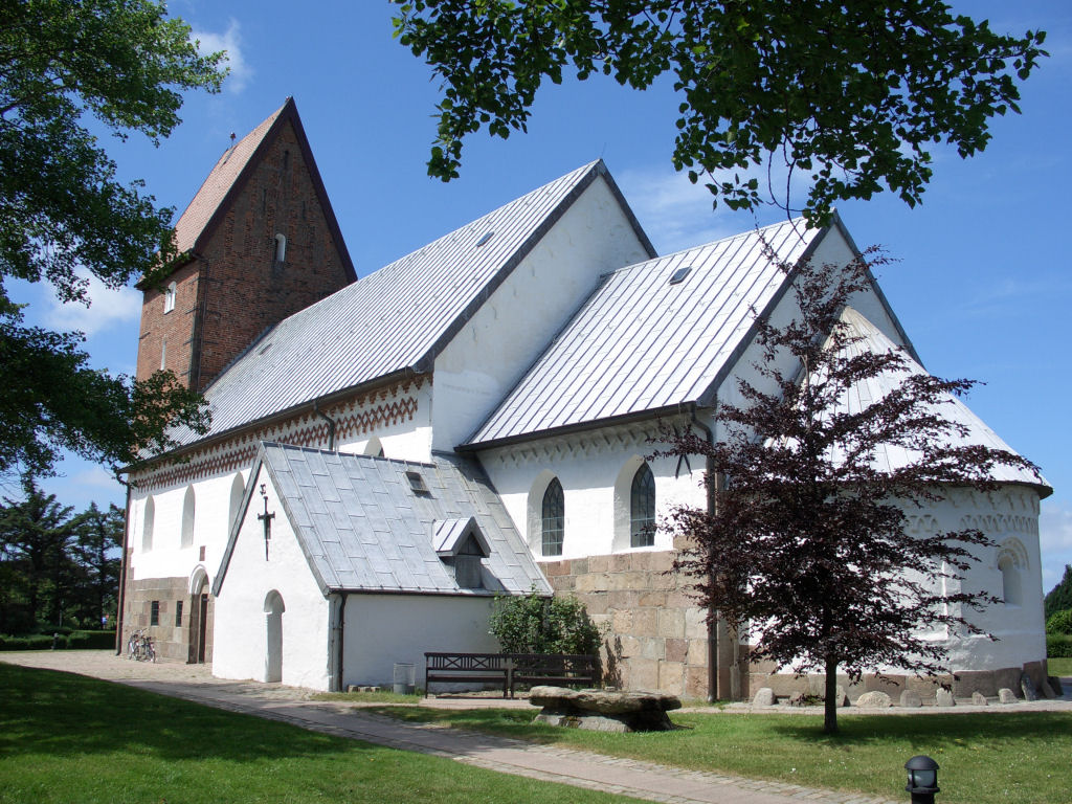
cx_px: 536
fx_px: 1022
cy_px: 402
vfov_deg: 42.9
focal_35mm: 33
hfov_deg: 55.4
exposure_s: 1/500
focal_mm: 7.1
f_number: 4.5
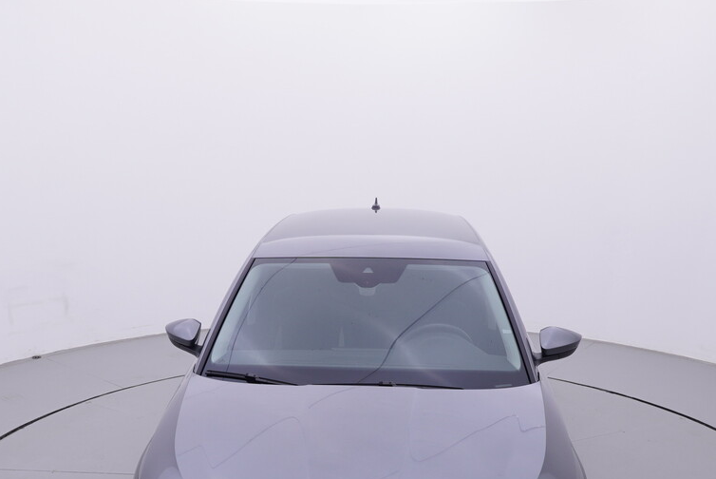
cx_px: 313
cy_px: 402
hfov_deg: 45.3
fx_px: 855
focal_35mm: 43
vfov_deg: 30.3
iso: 200
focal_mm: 15
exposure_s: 1/80
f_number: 5
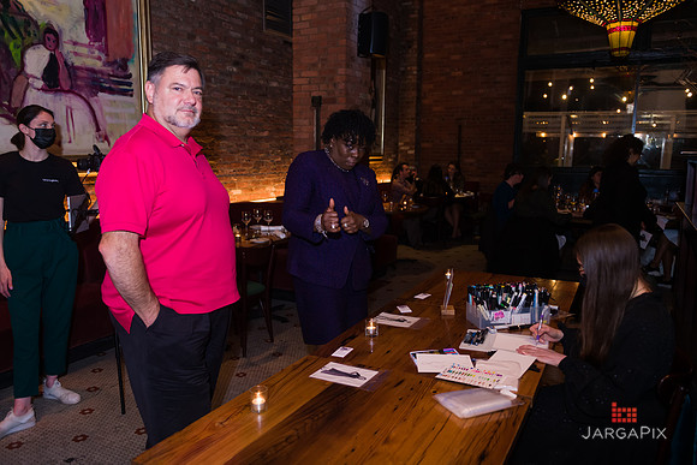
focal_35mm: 28
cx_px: 348
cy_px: 232
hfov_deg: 65.5
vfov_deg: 46.4
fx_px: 542
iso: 1000
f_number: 3.2
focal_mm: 28
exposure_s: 1/125
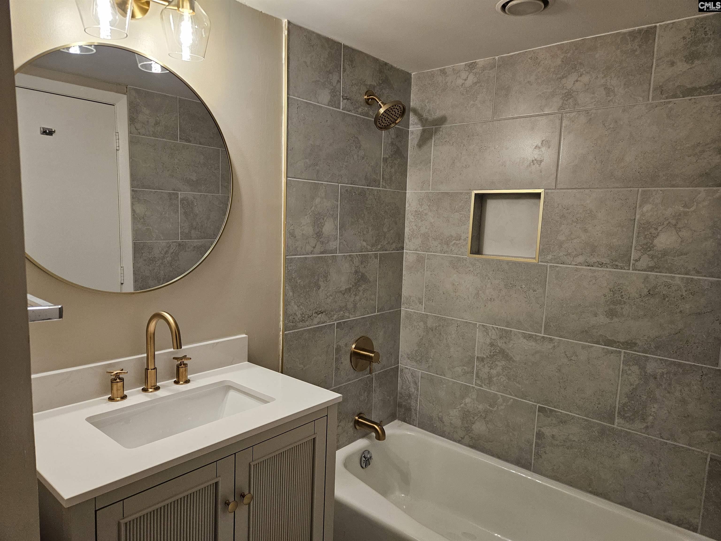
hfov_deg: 73.9
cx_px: 360
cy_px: 270
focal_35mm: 23
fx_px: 479
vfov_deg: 58.9
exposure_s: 1/120
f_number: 1.8
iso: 320
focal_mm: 5.4
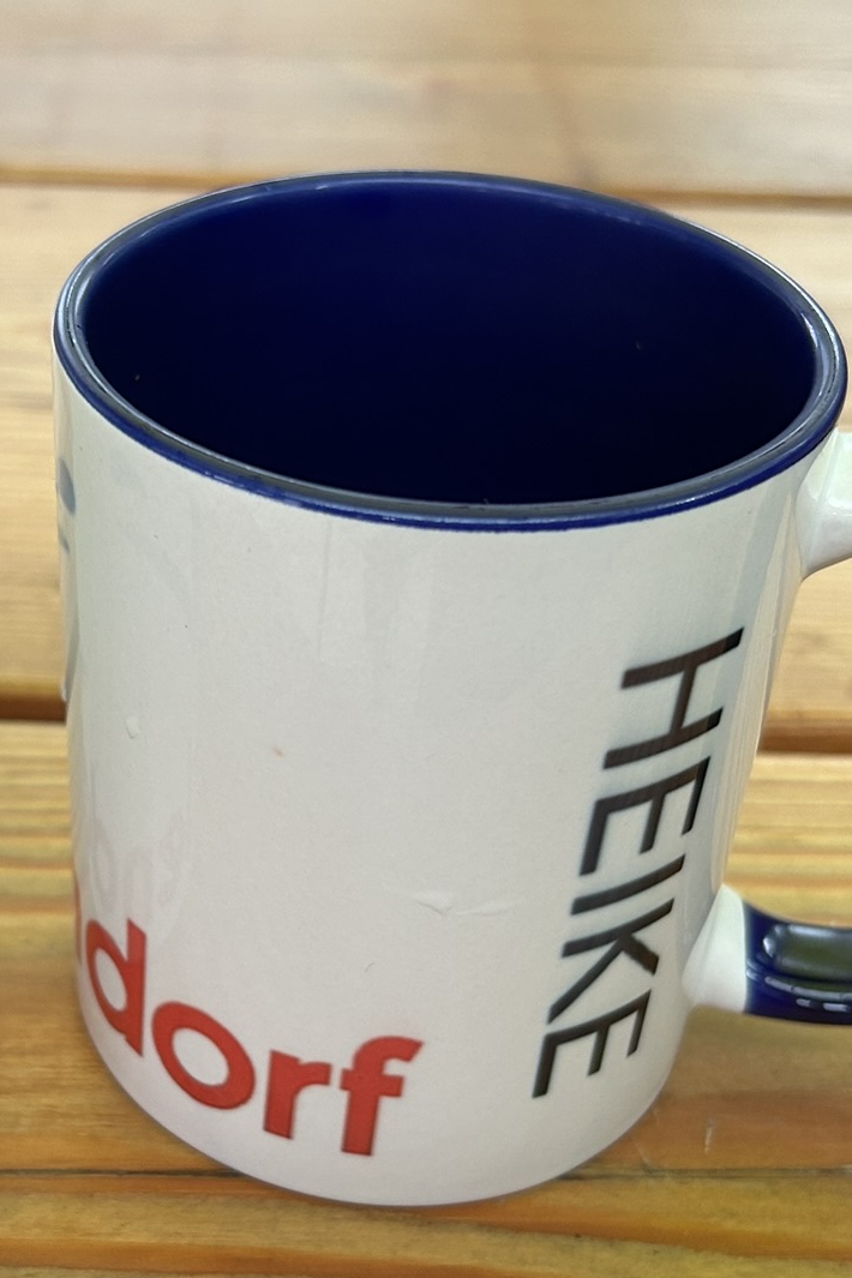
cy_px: 785
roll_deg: -0.2
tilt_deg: -39.1
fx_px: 1846
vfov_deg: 38.0
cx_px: 188
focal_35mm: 52
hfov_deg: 25.6
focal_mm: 5.7
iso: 125
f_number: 1.5
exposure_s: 1/121
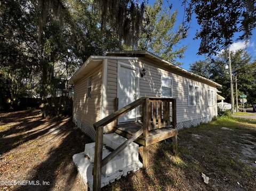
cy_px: 96
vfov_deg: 85.6
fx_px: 103
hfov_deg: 102.1
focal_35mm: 14
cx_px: 128
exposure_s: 1/647
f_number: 2.2
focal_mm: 2.22
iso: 40
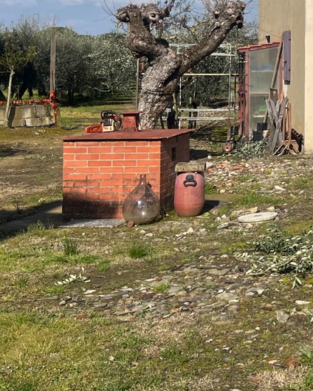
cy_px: 34
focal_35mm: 69
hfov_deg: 19.0
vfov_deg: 26.5
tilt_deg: +1.2
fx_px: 799
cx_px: 490
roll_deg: +0.2
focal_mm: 5.1
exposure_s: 1/5076
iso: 50
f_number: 1.6
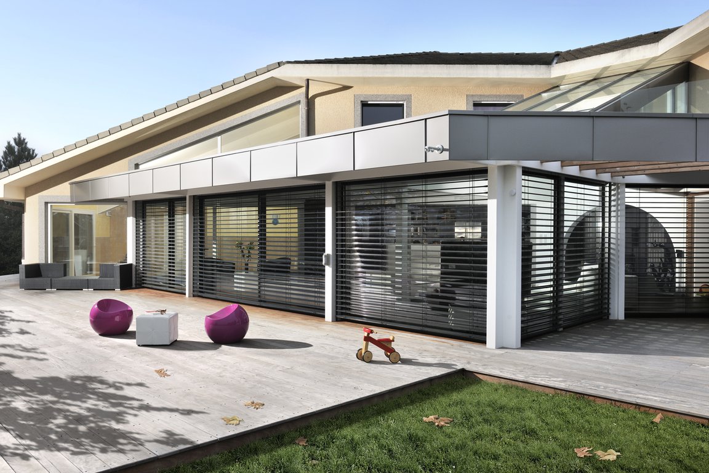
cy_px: 236
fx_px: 571
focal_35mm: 29
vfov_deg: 45.0
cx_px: 354
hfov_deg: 63.7
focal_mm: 29
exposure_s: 1/40
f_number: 11
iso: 200
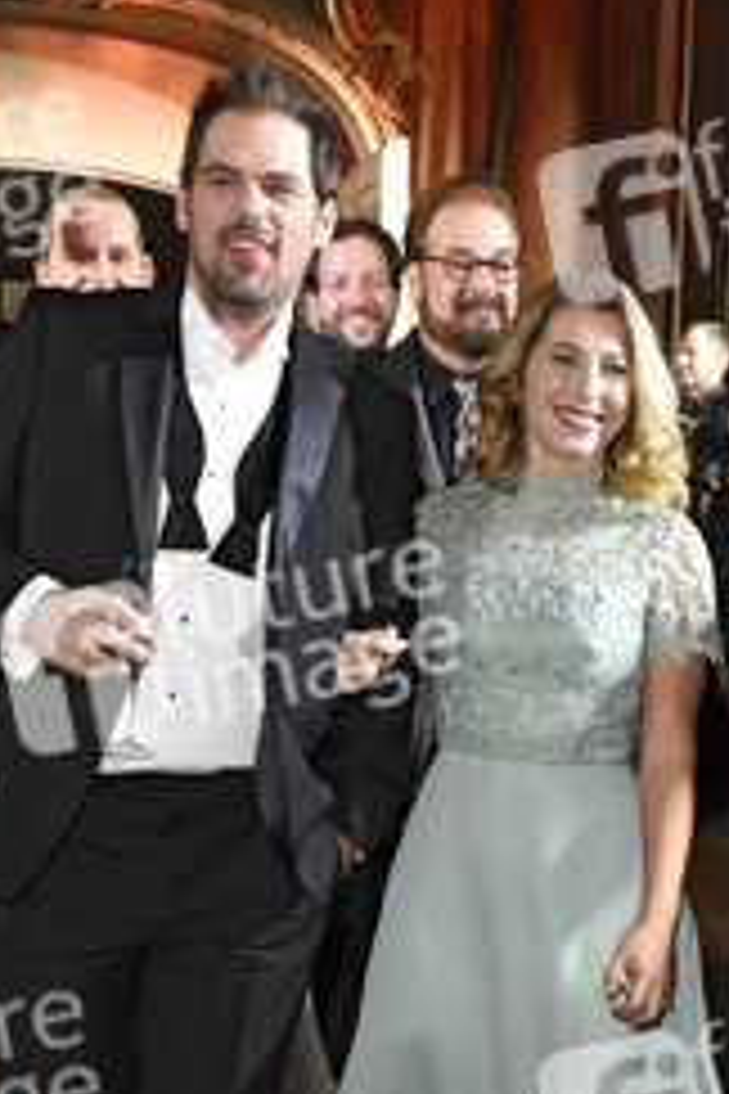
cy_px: 873
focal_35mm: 79
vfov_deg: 25.2
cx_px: 360
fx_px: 2399
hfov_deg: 17.3
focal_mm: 32
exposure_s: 1/60
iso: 4000
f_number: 6.3
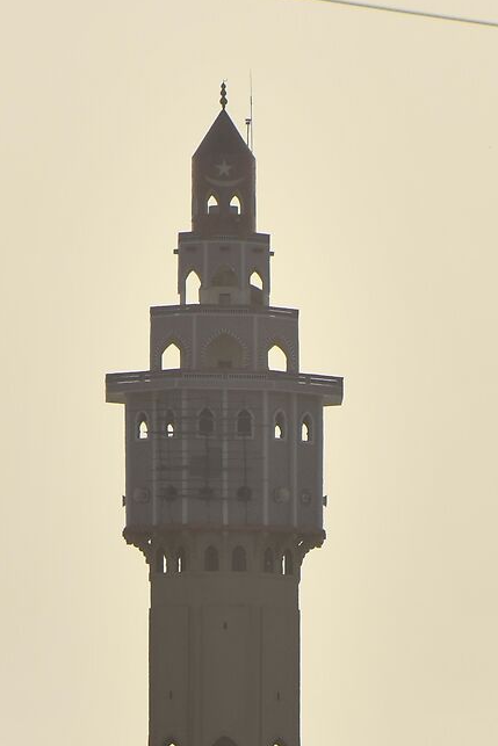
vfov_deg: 3.7
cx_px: 555
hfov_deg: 2.5
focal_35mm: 560
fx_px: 11613
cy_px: 1238
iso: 100
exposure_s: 1/400
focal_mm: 150
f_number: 10
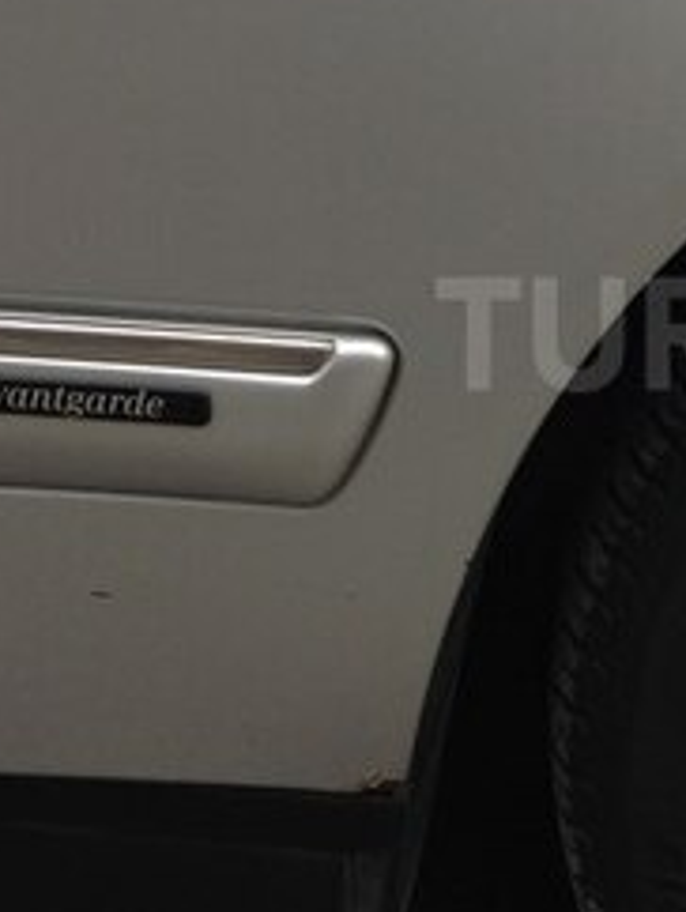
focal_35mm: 90
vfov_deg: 21.7
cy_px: 334
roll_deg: -2.5
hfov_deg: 15.8
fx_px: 2374
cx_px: 822
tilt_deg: -22.5
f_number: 2.4
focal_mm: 4.12
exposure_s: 1/177
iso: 50
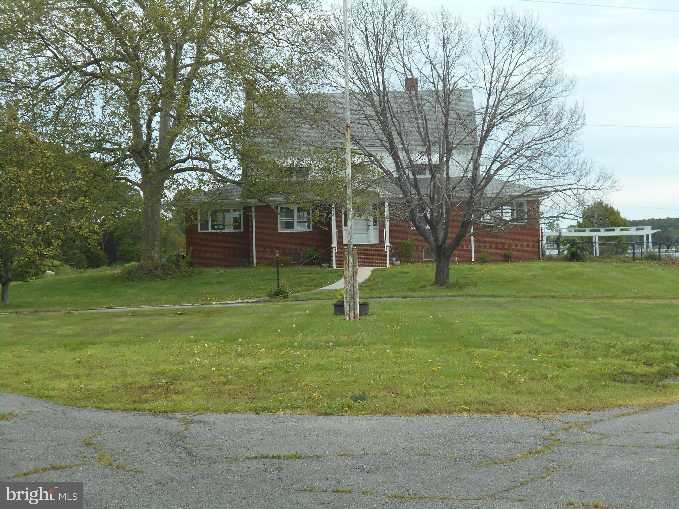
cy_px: 254
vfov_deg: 22.6
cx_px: 340
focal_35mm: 65
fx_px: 1275
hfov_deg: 29.8
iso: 80
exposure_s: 1/200
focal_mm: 11.6
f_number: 5.3
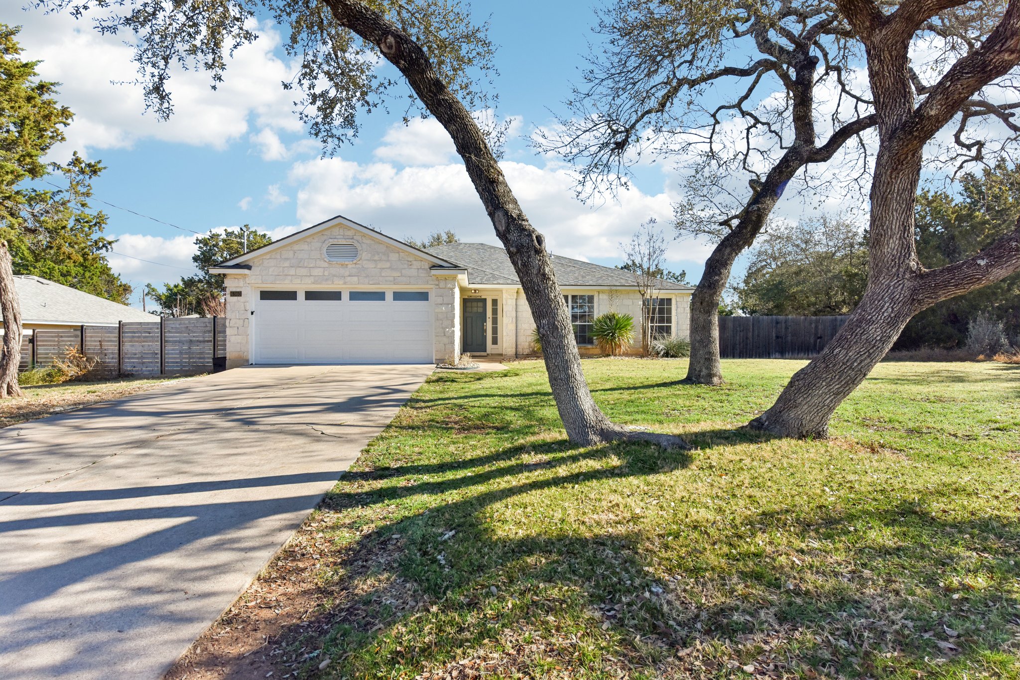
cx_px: 510
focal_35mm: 19
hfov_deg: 86.9
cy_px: 340
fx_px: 538
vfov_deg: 64.5
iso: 800
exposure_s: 1/2000
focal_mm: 19
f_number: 8
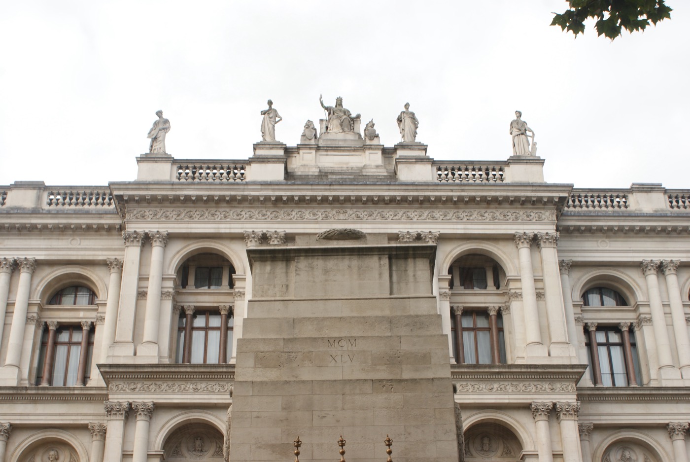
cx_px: 345
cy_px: 231
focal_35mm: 52
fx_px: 1007
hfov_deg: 37.8
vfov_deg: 25.8
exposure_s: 1/200
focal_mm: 35
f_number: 8
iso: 200
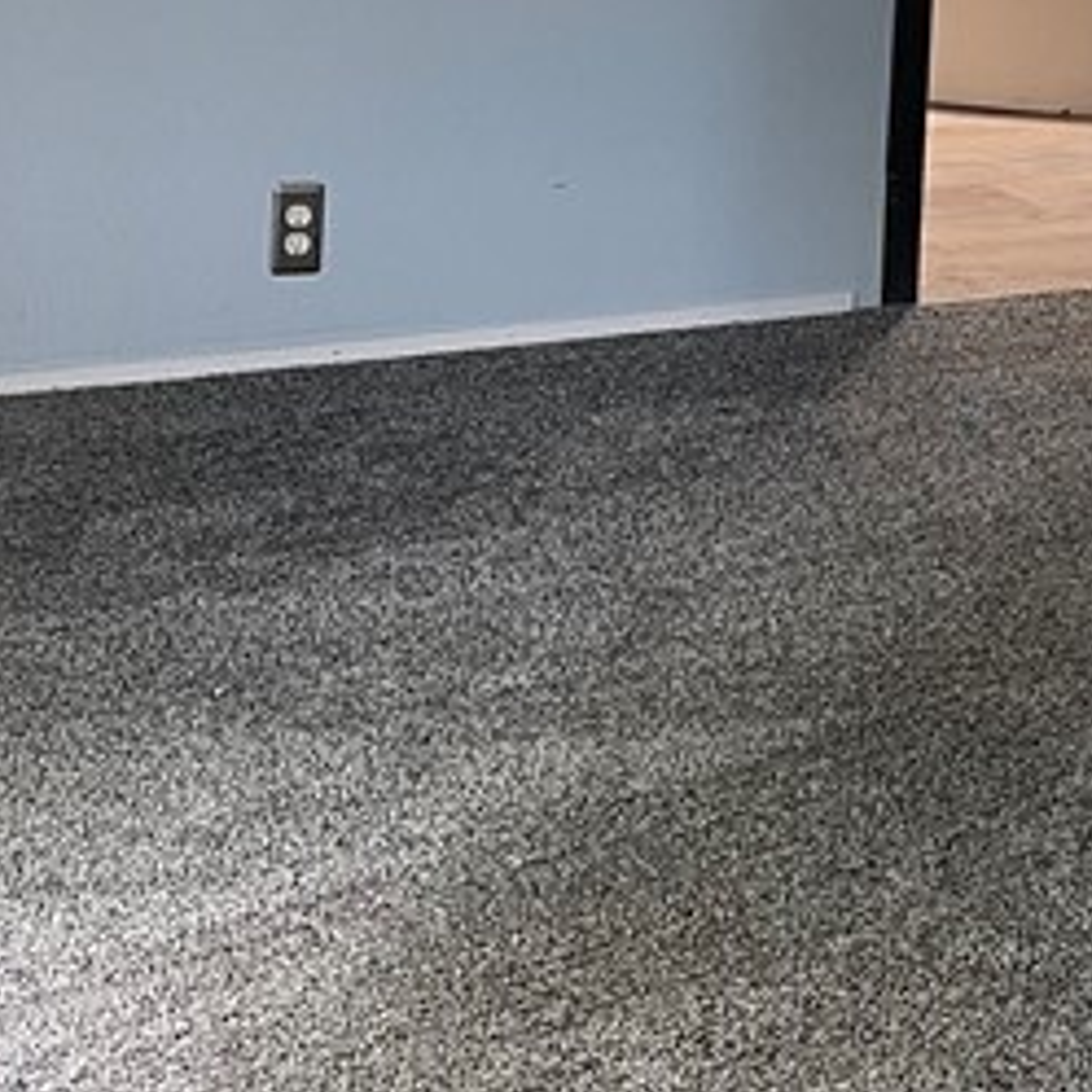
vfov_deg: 19.0
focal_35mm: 91
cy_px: 346
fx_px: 3248
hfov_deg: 19.1
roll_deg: +0.1
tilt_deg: -17.2
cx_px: 443
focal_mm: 5.1
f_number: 1.6
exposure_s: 1/60
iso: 160
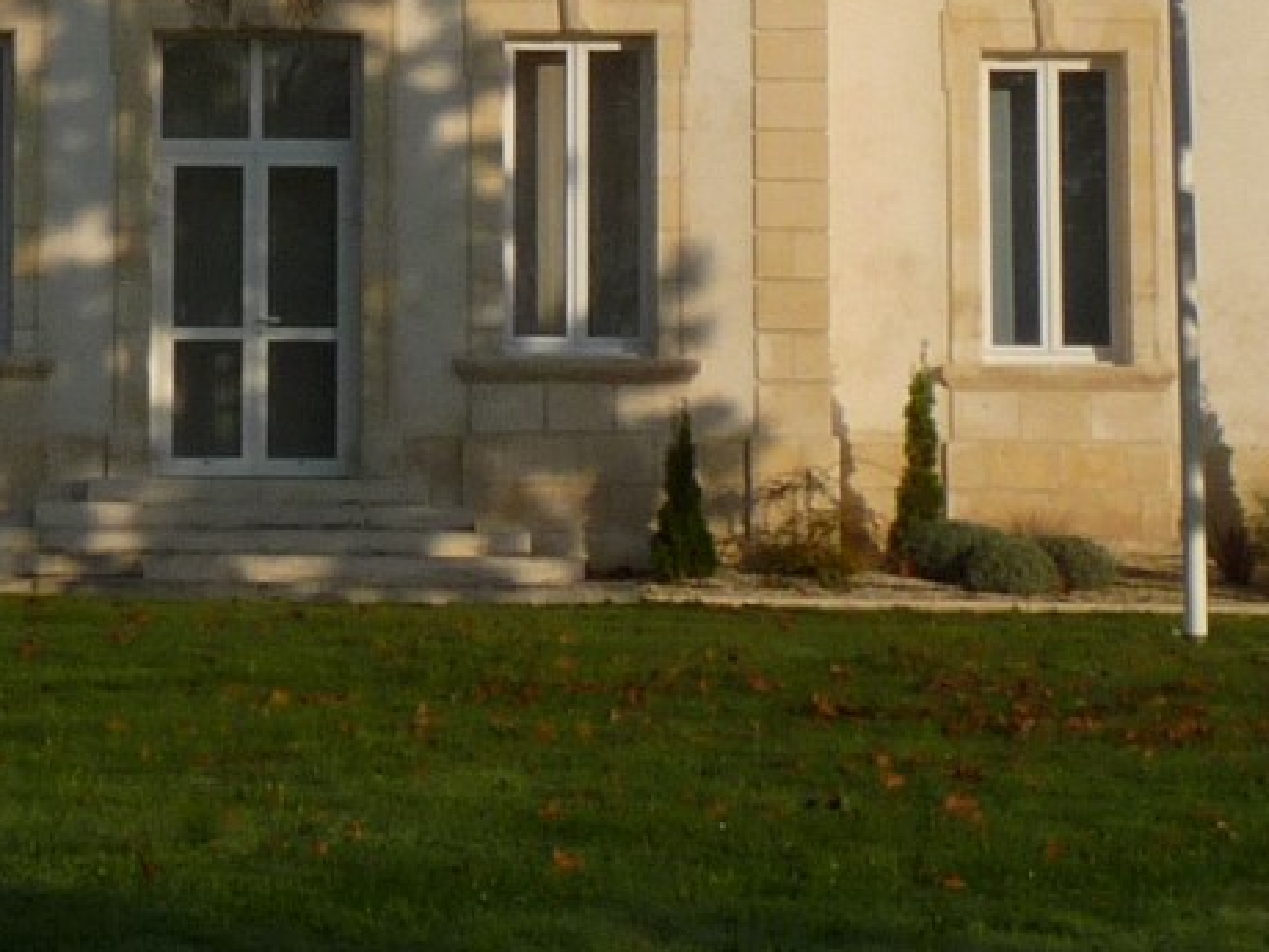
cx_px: 276
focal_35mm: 146
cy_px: -235
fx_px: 5352
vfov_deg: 10.0
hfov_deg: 13.5
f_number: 7.1
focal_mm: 5.6
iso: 100
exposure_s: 1/400
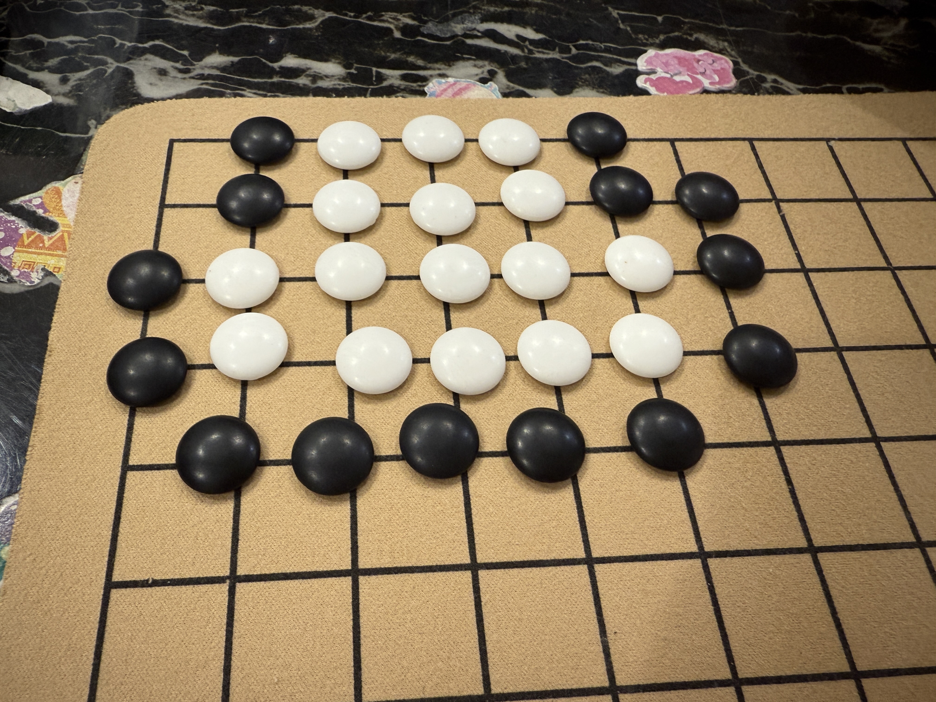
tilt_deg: -60.7
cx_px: 468
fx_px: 649
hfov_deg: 71.6
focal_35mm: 24
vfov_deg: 56.8
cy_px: 351
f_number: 2.2
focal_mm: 2.22
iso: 200
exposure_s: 1/50
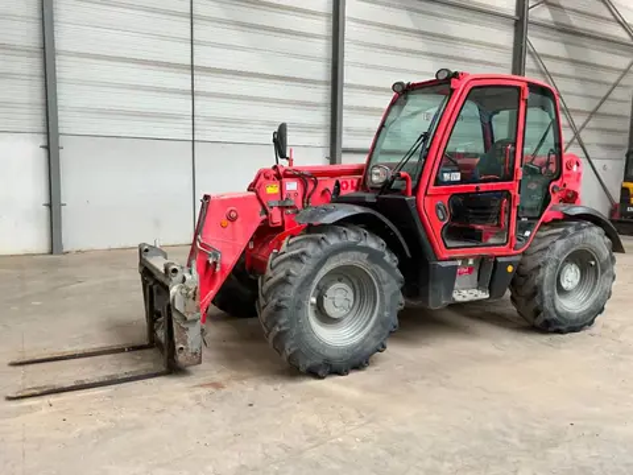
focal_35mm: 29
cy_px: 238
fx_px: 530
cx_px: 316
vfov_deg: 48.2
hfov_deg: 61.7
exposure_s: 1/60
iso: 100
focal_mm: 3
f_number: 1.8
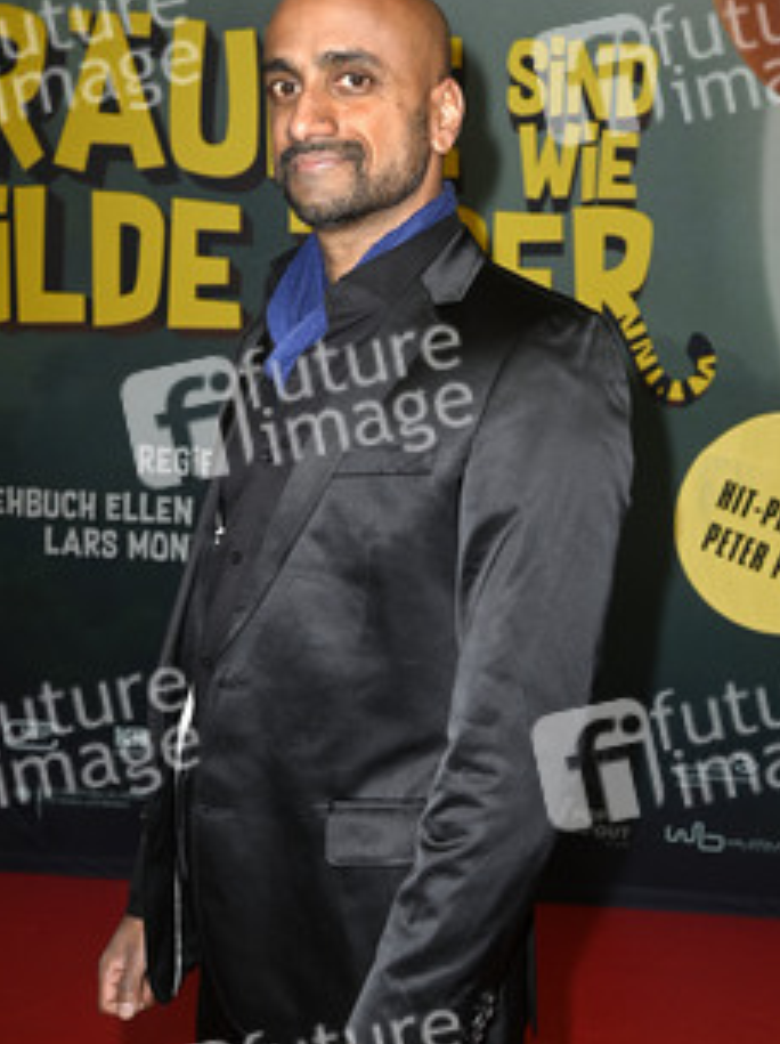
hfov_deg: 27.5
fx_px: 1596
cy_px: 578
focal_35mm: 53
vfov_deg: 36.2
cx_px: 397
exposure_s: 1/250
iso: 500
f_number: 5.6
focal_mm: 42
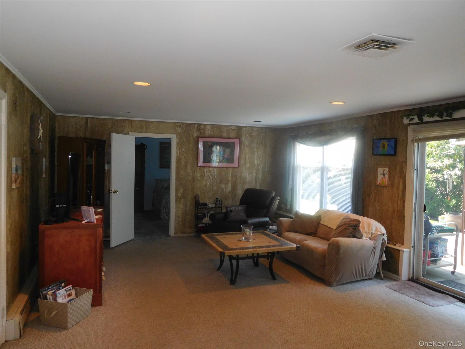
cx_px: 232
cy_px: 174
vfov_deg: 54.9
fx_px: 336
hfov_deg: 69.4
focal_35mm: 25
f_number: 3.4
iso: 360
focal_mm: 4.5
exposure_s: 1/30
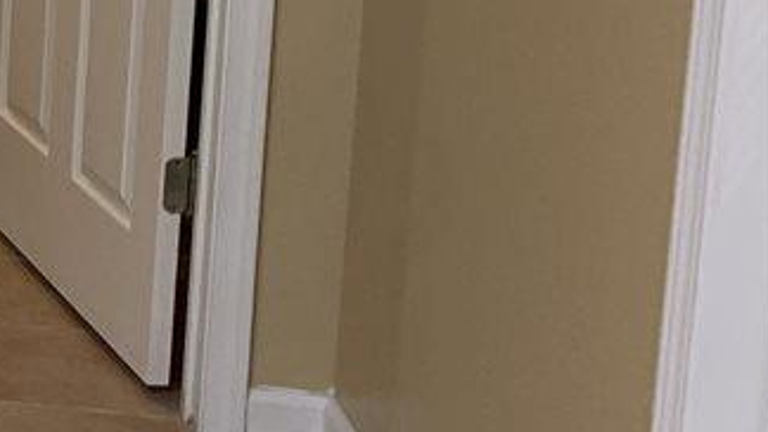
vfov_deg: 10.2
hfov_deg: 15.5
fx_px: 2280
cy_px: -323
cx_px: -737
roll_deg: -0.6
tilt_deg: -8.6
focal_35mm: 112
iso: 125
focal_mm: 4.25
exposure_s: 1/60
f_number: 1.8
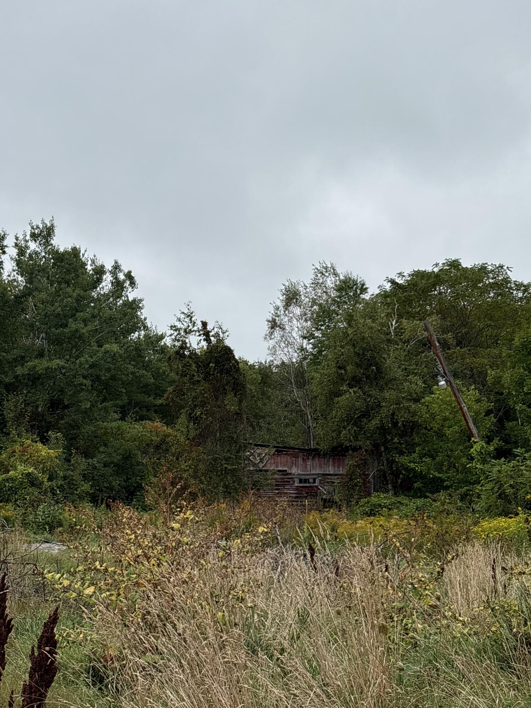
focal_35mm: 52
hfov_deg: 28.0
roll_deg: -1.4
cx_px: 266
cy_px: 354
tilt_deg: +13.4
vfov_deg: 36.8
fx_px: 1064
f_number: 1.6
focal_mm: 5.96
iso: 32
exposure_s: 1/873
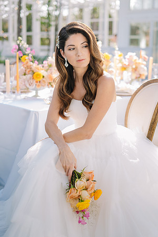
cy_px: 118
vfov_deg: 39.6
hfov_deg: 27.0
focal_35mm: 50
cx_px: 79
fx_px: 329
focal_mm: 50
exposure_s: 1/200
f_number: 2.2
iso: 50
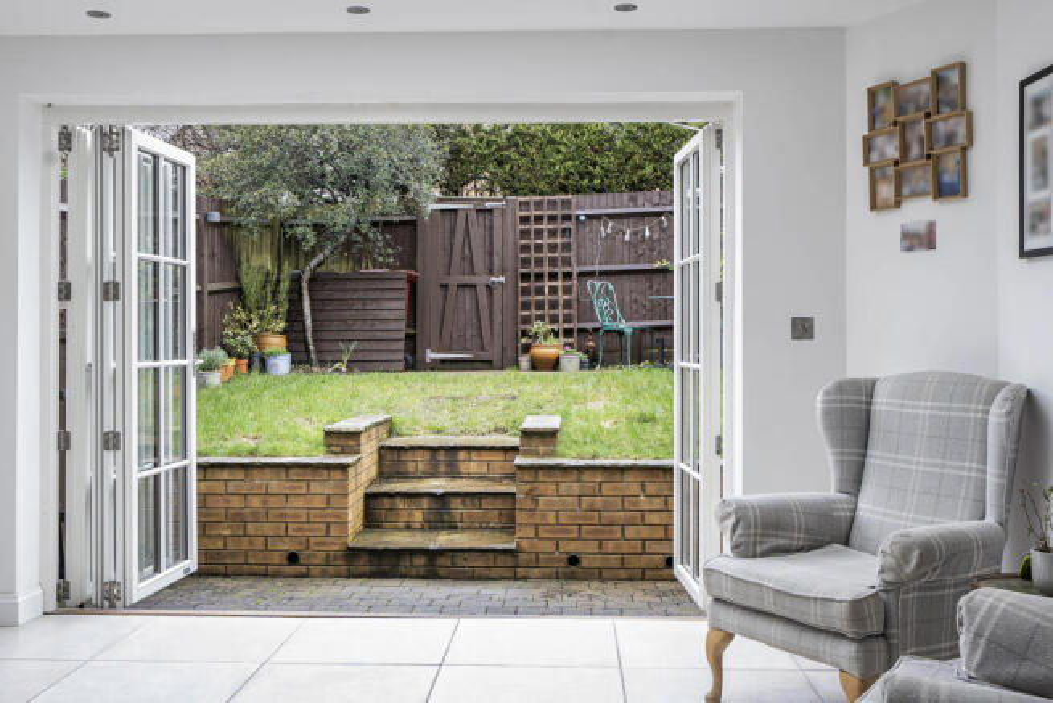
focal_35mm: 36
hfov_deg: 53.1
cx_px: 526
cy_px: 352
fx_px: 1053
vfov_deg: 36.9
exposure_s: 1/2
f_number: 8
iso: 100
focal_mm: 24
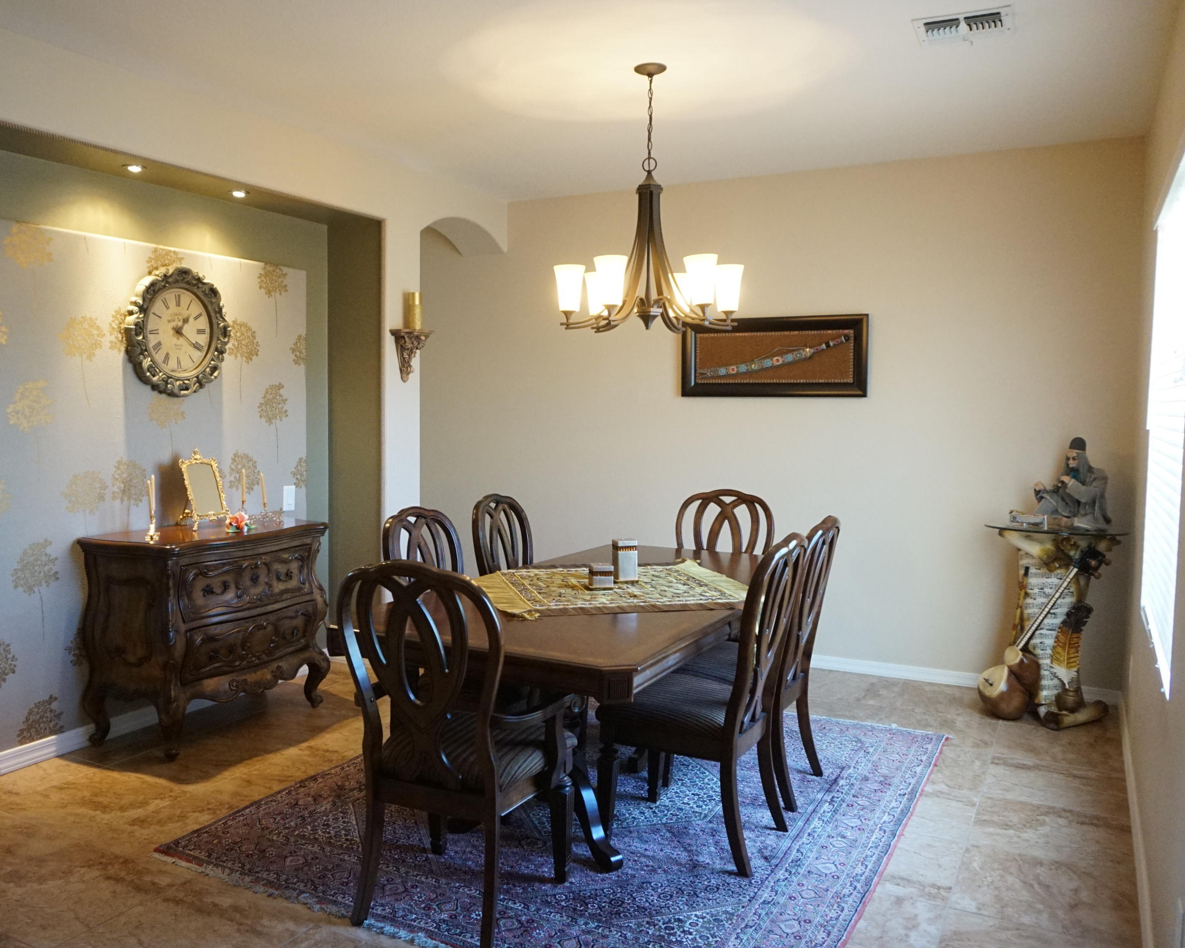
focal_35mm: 28
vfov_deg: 51.5
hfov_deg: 61.8
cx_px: 484
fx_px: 982
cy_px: 464
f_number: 4
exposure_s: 1/60
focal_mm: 16
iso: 2000
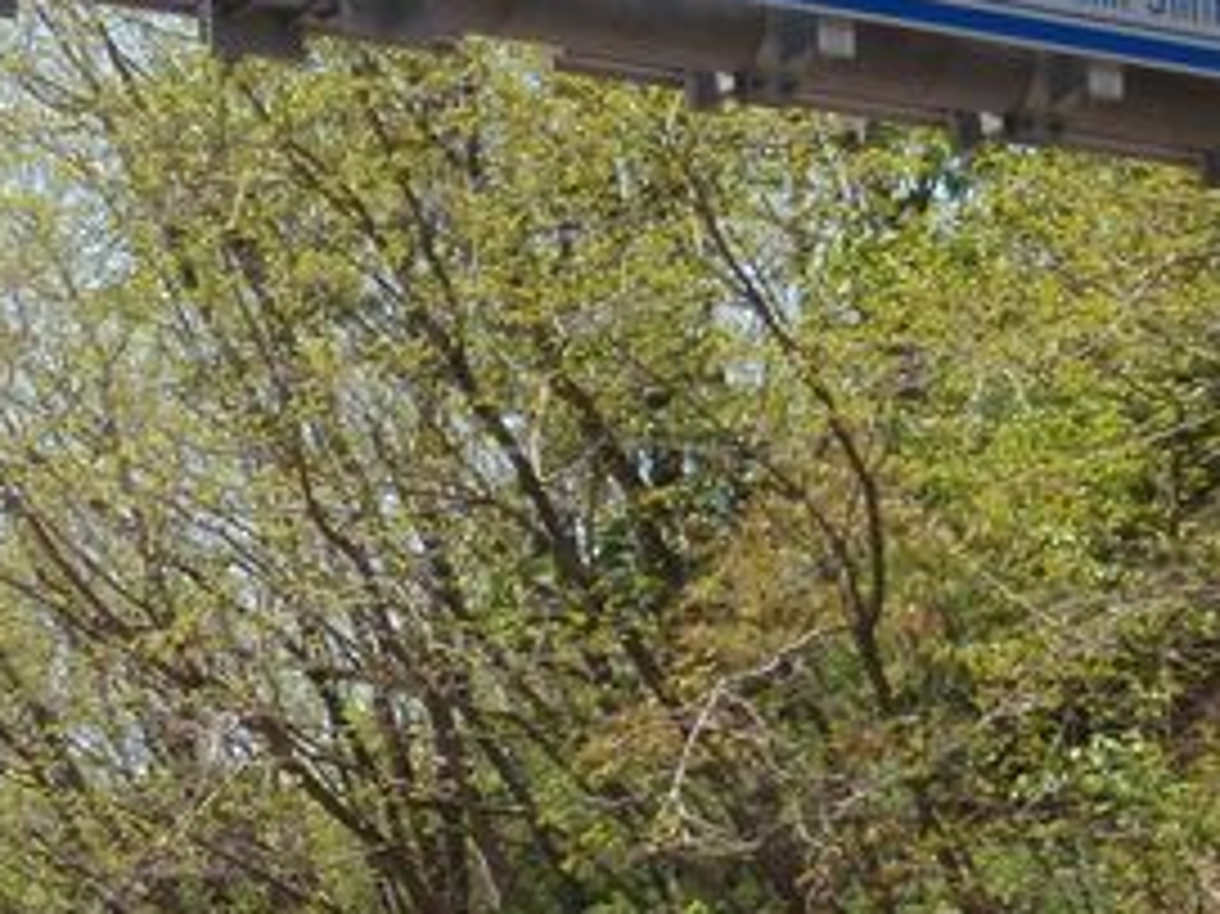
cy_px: 792
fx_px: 4791
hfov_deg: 14.4
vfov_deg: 10.8
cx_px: 252
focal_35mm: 136
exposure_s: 1/200
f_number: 5
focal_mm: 6.53
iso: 64
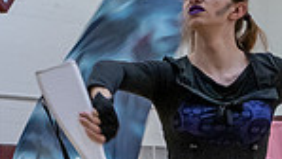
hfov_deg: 11.4
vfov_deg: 6.4
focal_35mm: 188
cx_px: 227
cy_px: 214
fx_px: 1407
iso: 400
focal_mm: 20.5
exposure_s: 1/180
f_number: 4.5
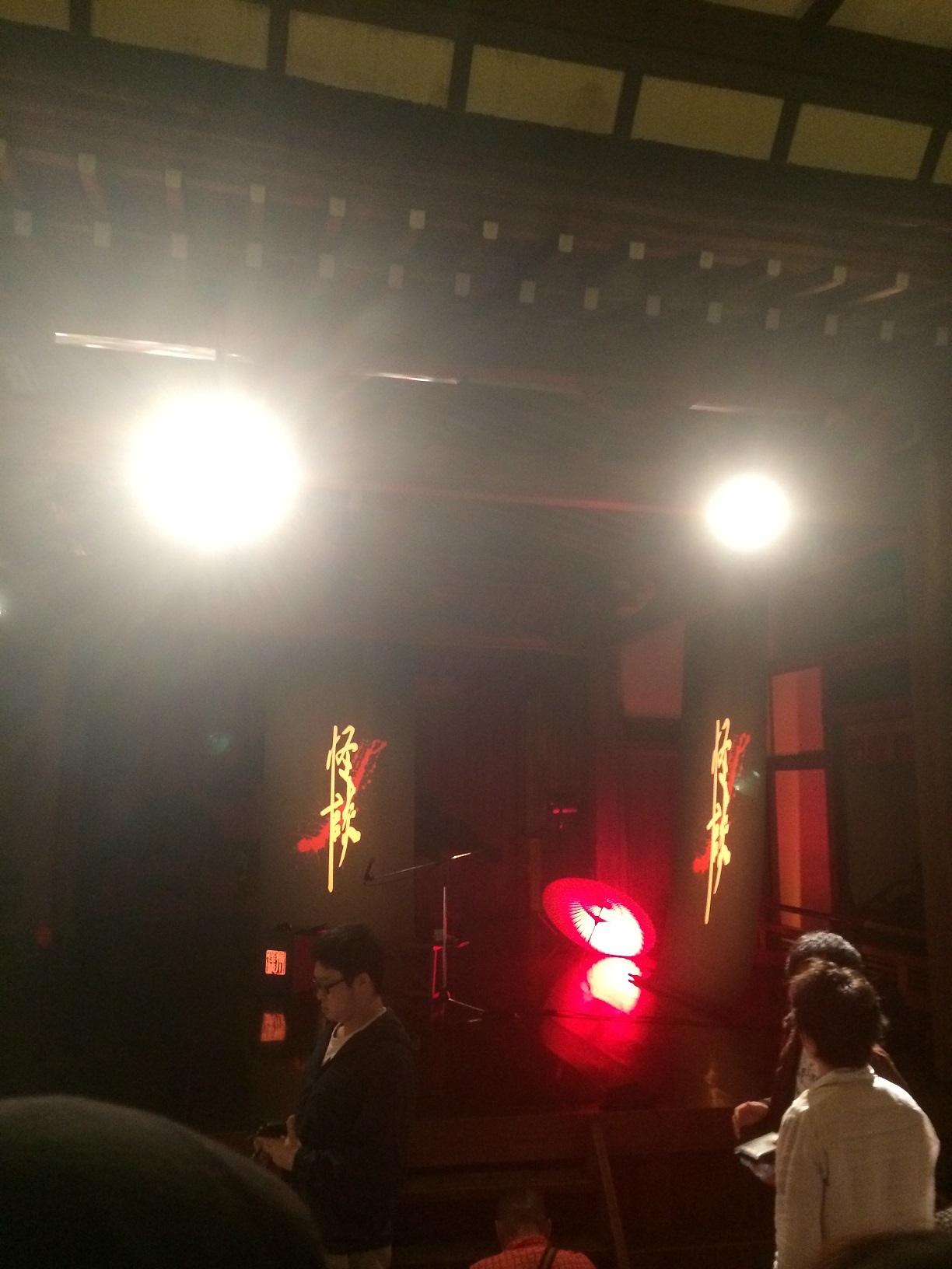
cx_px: 476
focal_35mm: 30
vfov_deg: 60.0
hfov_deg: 46.8
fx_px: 1100
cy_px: 634
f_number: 2.2
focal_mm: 4.12
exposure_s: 1/15
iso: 320
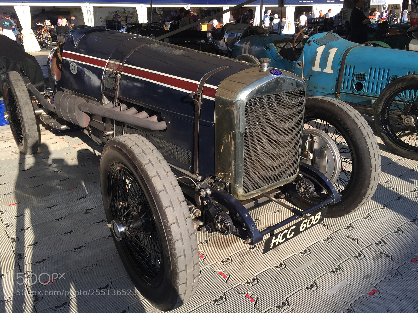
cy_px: 156
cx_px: 209
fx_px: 350
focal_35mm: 29
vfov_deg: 48.2
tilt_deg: -21.2
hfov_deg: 61.7
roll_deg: +2.8
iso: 32
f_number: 2.2
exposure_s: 1/706
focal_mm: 4.15
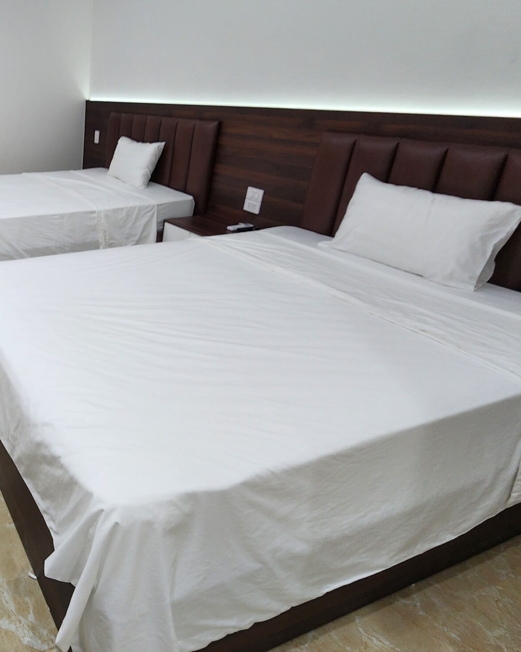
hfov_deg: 51.5
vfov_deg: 74.2
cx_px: 8
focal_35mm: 22
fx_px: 424
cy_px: 261
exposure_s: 1/50
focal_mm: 2.2
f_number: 2.2
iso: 160
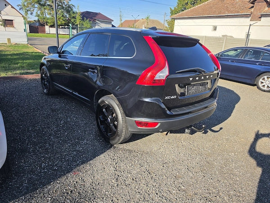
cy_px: 102
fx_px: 179
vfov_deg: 58.9
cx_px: 135
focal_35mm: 23
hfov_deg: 73.9
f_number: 1.4
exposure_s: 1/7939
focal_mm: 6.5
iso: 64
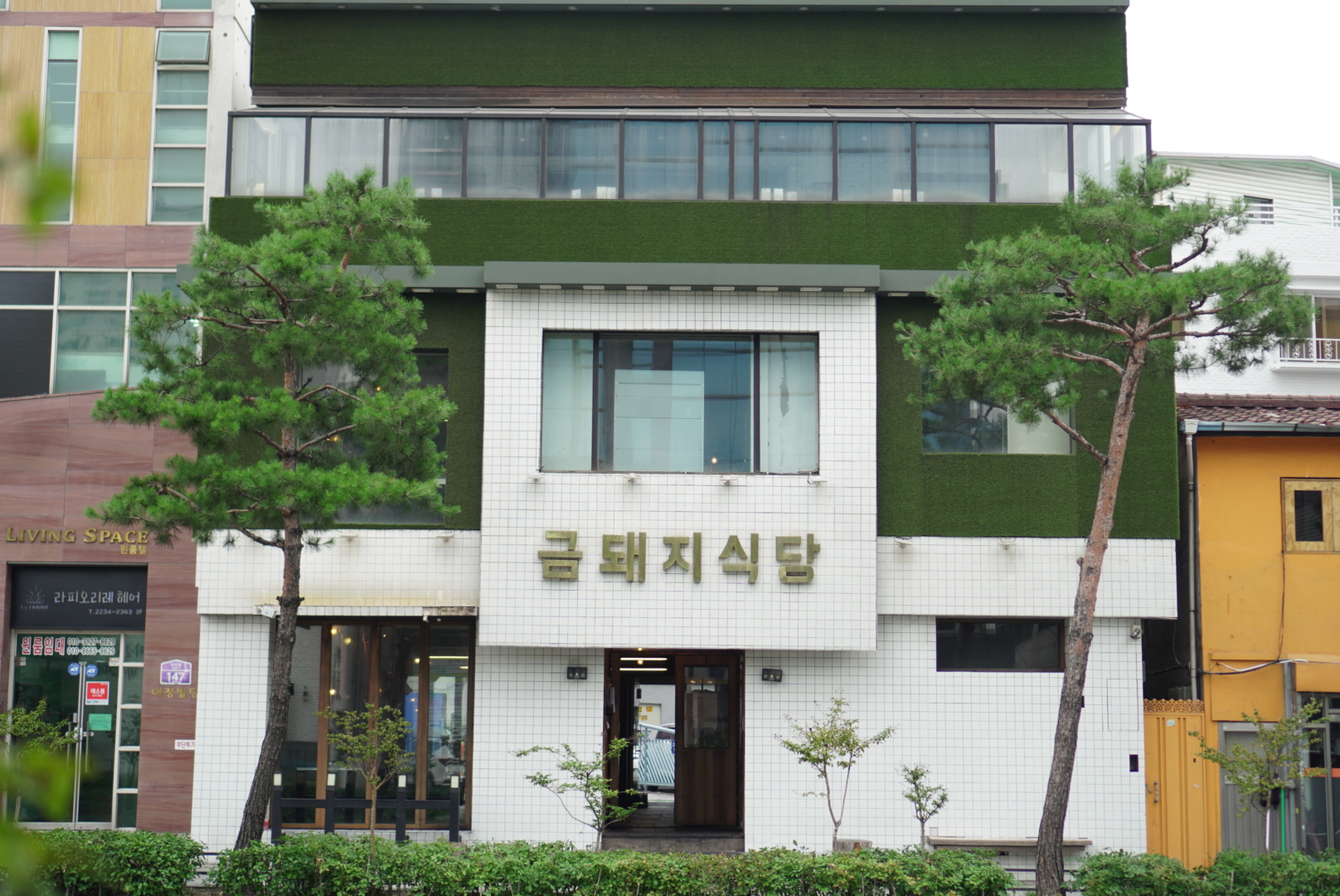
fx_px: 1956
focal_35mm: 52
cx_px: 670
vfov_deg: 25.8
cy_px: 448
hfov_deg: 37.8
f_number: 2
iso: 100
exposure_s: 1/640
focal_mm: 35
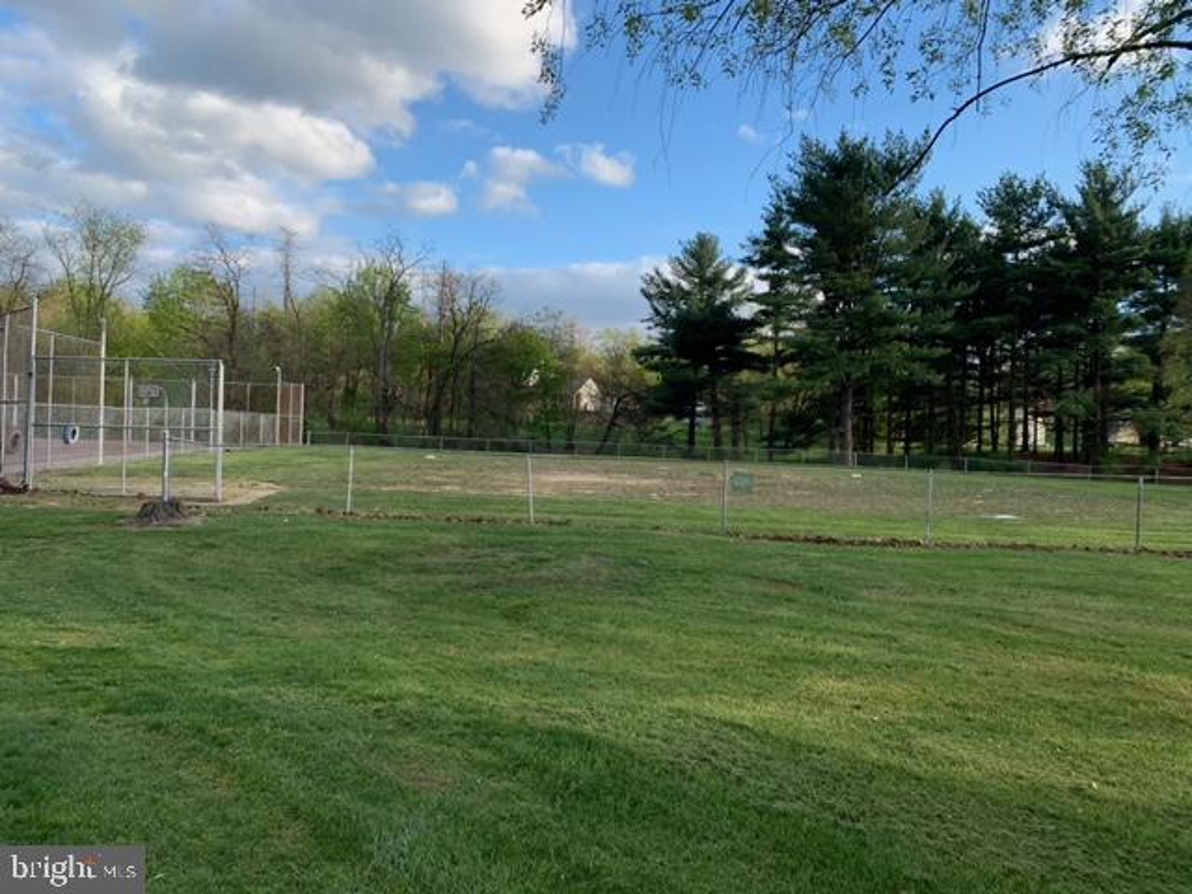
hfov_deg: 67.3
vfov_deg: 53.1
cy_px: 447
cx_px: 596
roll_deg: -2.7
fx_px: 895
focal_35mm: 26
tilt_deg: +0.9
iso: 25
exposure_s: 1/727
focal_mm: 4.25
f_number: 1.8
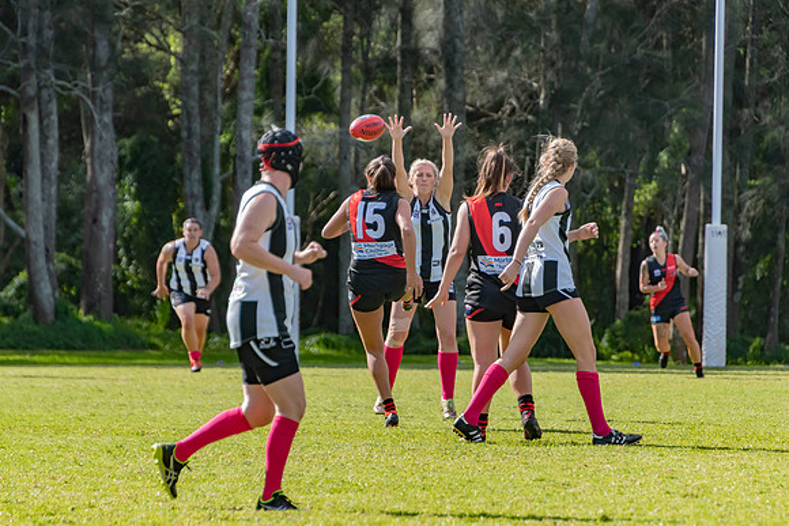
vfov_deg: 3.6
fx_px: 8285
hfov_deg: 5.5
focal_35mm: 378
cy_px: 263
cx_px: 394
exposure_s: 1/2000
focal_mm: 250
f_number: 6.3
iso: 800
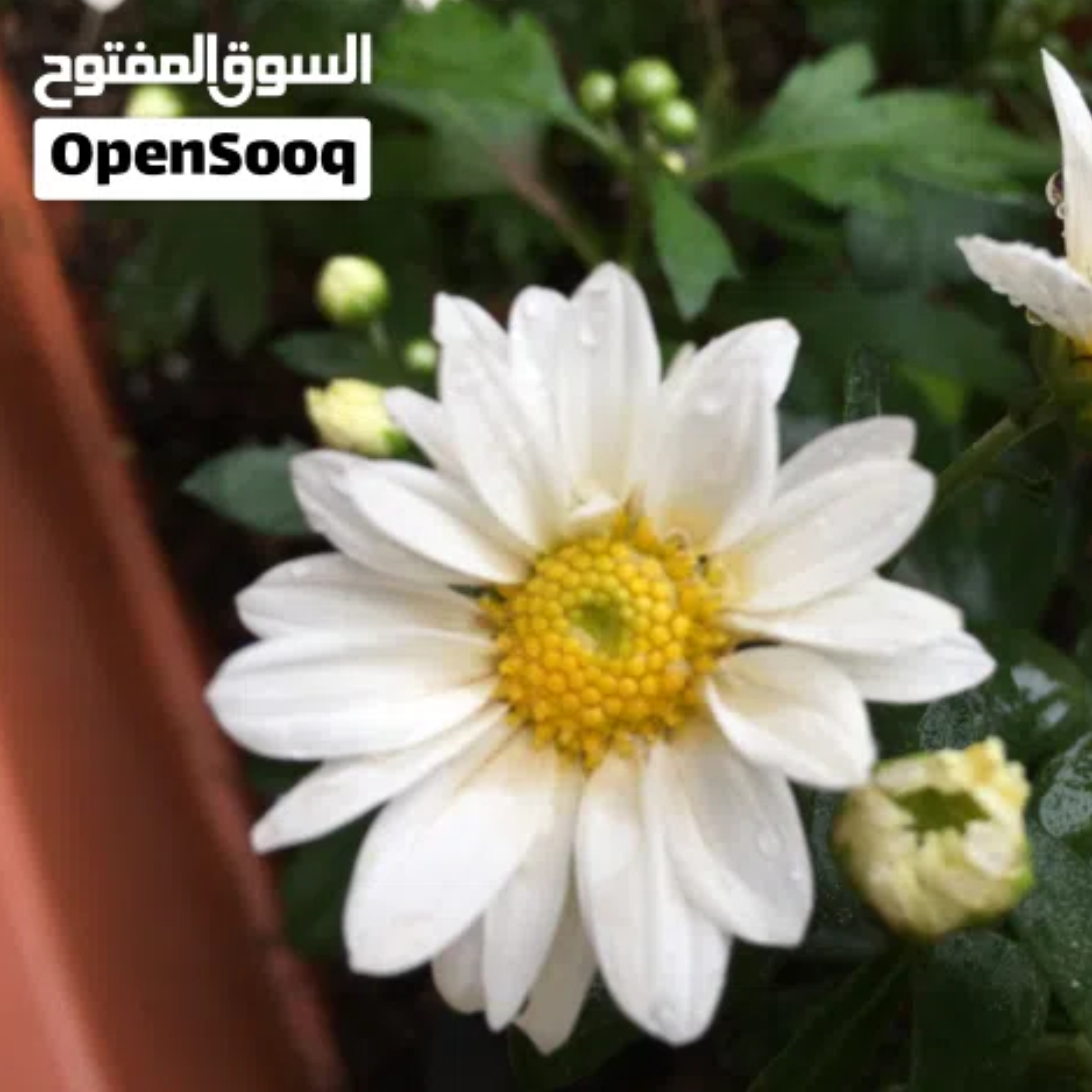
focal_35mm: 35
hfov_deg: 46.5
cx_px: 722
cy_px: 536
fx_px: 1249
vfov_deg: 47.2
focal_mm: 4.15
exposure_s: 1/108
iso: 25
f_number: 2.2
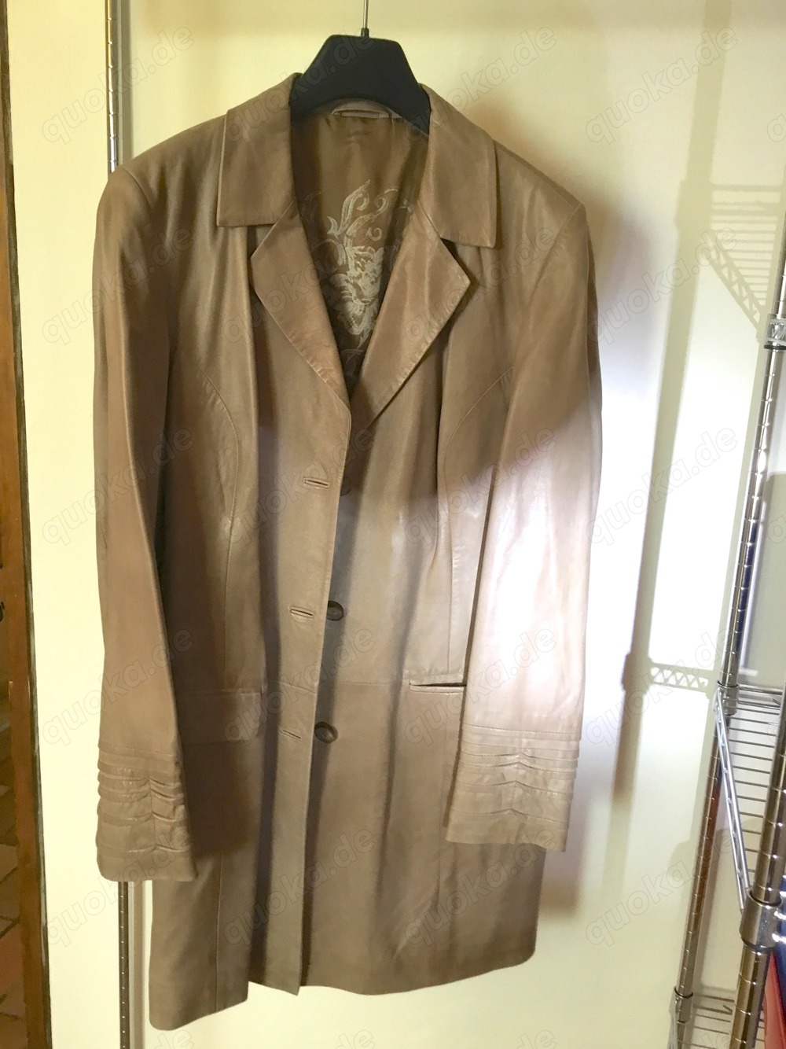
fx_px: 939
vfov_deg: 58.4
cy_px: 524
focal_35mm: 31
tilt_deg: -12.9
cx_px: 393
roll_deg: -1.3
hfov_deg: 45.4
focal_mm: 3.3
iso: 100
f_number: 2.4
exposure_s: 1/33
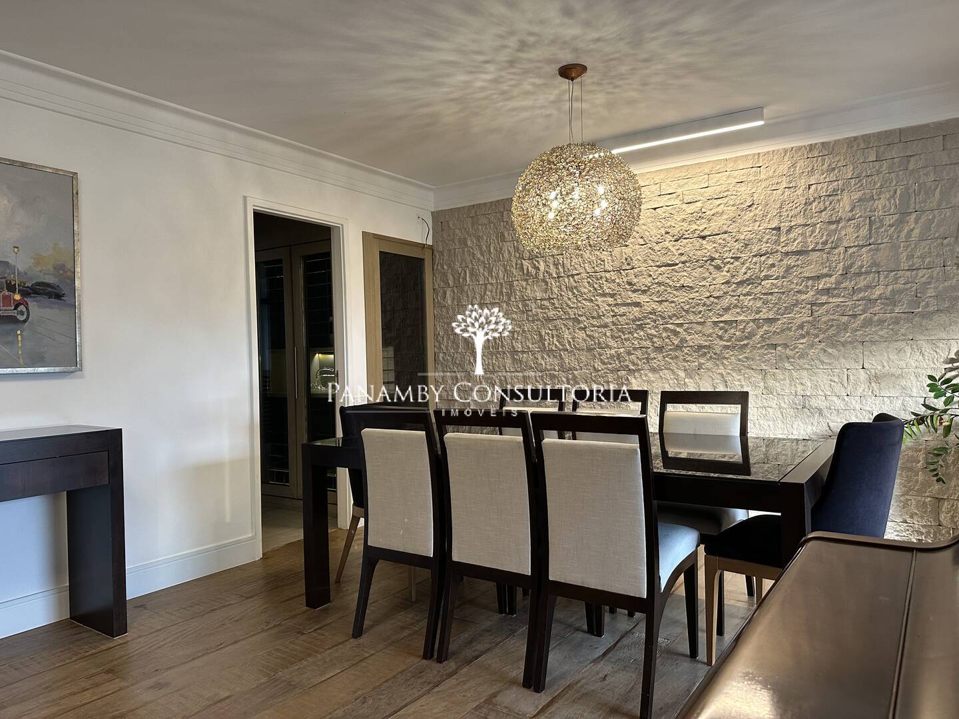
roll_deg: +1.1
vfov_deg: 56.8
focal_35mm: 24
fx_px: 665
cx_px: 480
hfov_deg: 71.6
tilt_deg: -0.7
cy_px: 360
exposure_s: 1/60
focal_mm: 6.86
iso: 250
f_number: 1.78
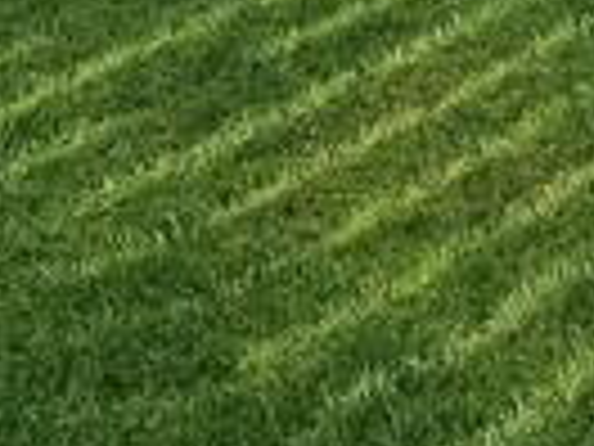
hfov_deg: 19.3
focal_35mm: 101
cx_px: 464
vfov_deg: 11.9
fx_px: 1733
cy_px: -613
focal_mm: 2.2
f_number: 2.2
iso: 50
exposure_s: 1/912
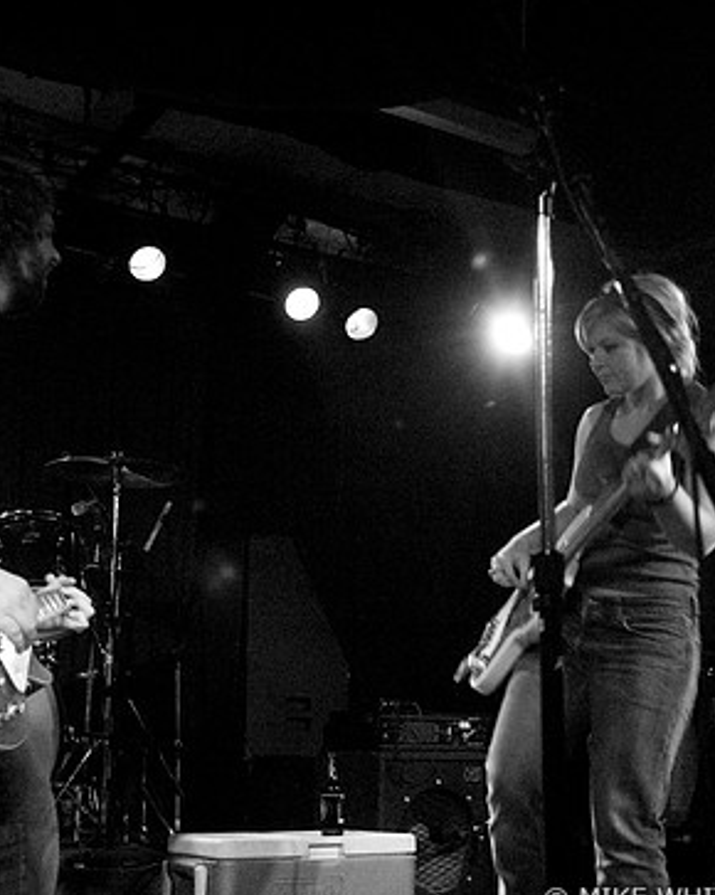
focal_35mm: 45
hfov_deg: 33.4
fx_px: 1191
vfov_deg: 41.2
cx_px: 377
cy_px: 444
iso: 800
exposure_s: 1/40
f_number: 2.8
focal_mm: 20
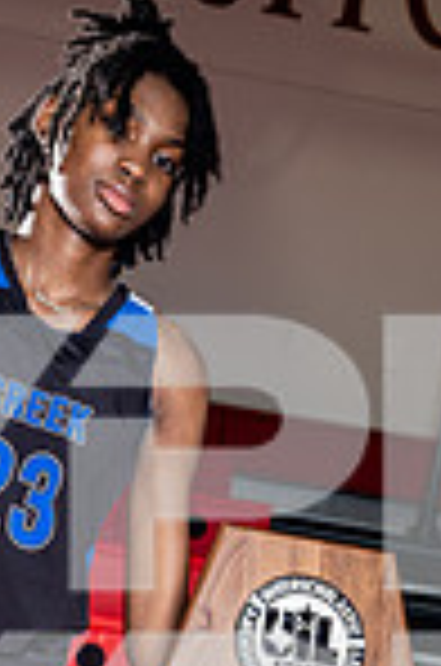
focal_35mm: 122
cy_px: 774
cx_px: 27
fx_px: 2252
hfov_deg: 11.1
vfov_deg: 16.2
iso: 320
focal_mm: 40
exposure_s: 1/250
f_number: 6.3
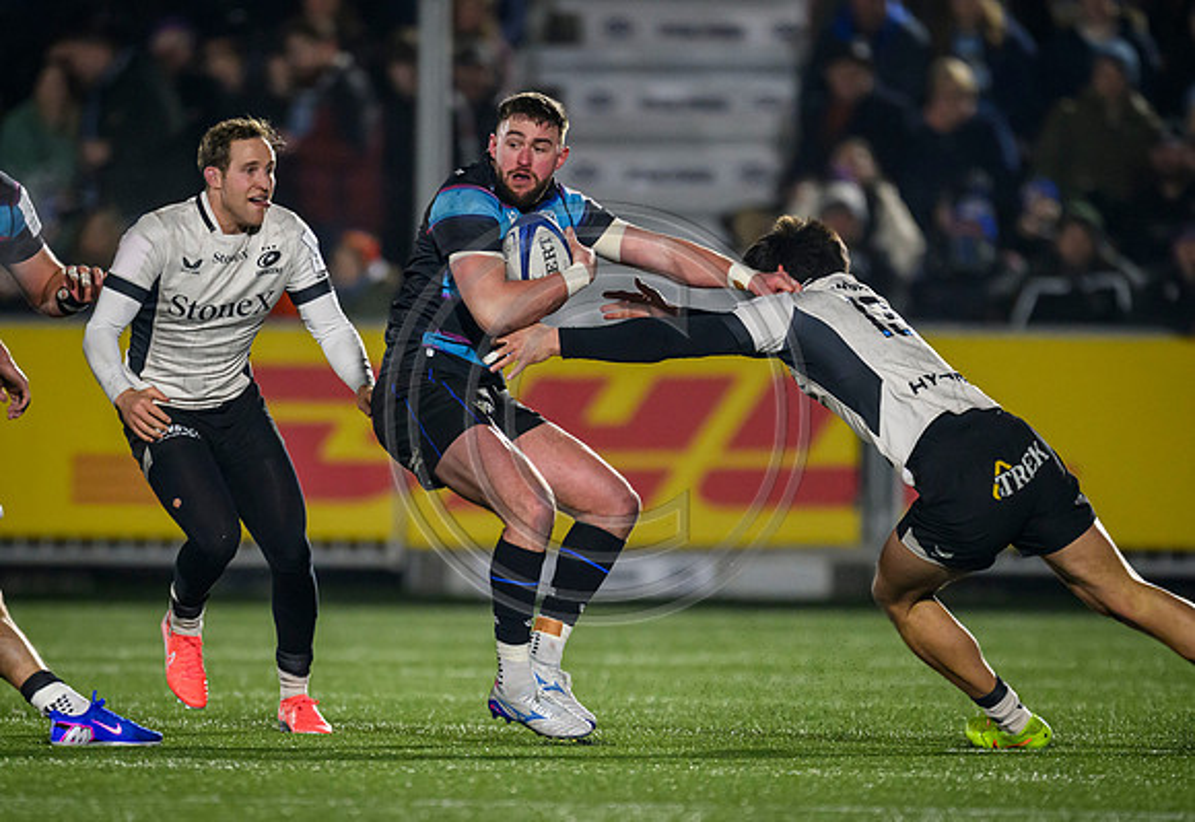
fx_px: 27115
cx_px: 586
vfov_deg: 1.7
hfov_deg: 2.5
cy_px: 549
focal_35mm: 809
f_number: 4
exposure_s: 1/1600
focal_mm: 560
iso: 5000
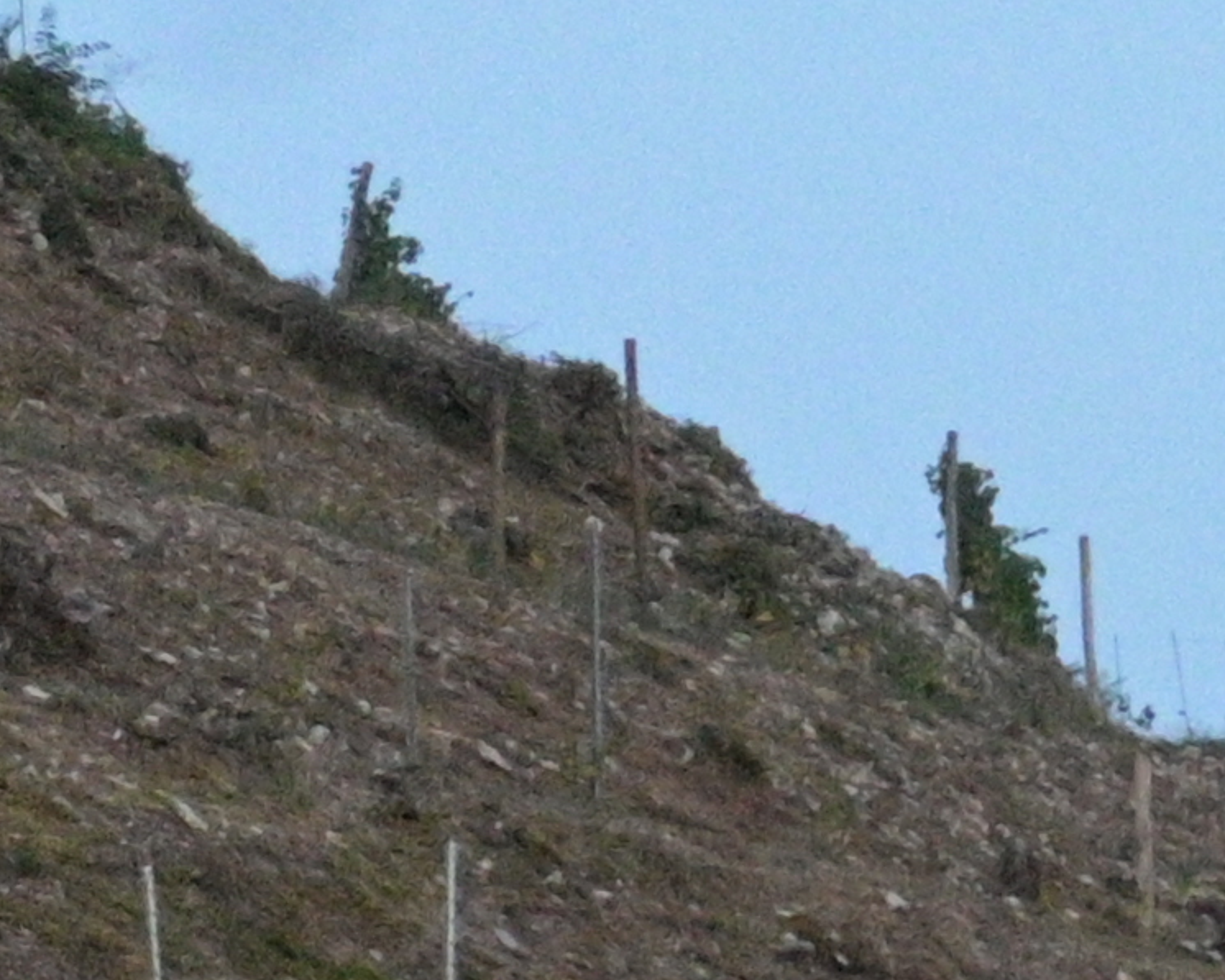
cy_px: 2167
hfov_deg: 7.0
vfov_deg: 5.7
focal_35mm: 262
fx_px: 9518
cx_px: 2936
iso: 5000
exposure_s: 1/40
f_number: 8
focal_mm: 25
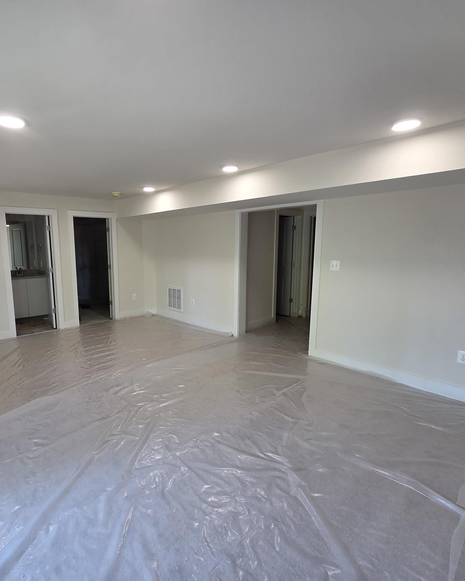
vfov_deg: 89.6
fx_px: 292
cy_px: 291
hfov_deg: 75.9
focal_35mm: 17
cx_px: 181
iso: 125
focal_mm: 2.2
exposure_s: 1/120
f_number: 2.2
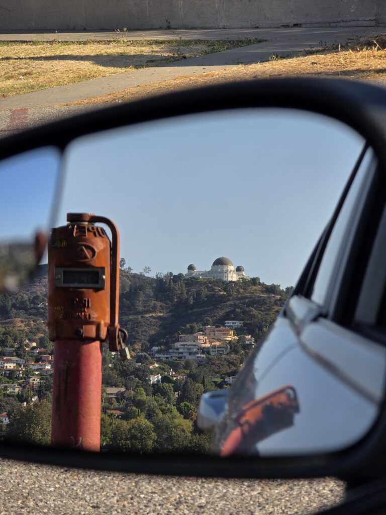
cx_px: 193
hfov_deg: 12.9
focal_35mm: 115
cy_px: 258
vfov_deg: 17.1
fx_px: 1710
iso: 64
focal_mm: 18.6
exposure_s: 1/829
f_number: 3.4
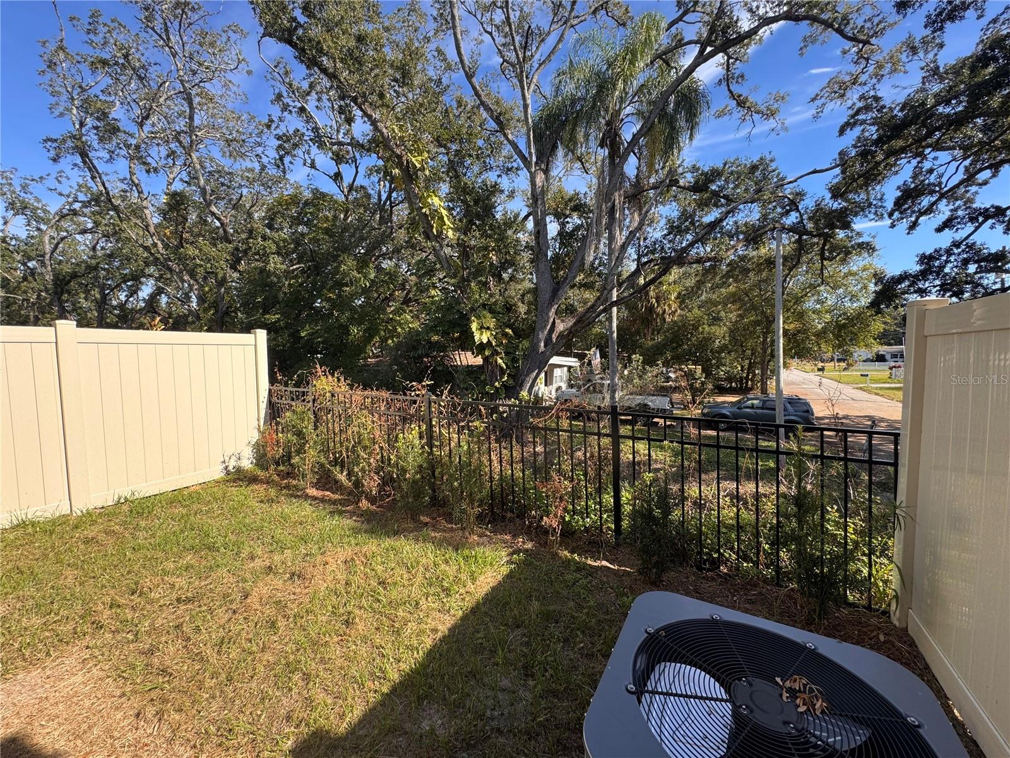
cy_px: 379
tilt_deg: -4.2
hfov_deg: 102.1
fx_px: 408
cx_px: 505
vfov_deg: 85.7
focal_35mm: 14
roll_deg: +0.0
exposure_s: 1/388
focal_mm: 2.22
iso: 40
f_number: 2.2
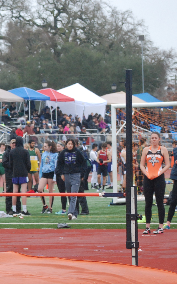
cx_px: -82
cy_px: 206
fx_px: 1775
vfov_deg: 9.1
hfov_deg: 5.7
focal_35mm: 230
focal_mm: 68
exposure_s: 1/800
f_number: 7.1
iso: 1000
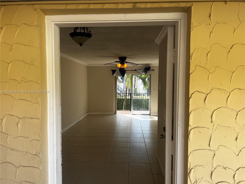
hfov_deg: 67.3
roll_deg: +0.5
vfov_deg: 53.1
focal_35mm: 26
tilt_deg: -4.3
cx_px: 122
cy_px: 92
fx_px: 184
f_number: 1.5
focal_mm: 5.7
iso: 50
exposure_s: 1/441
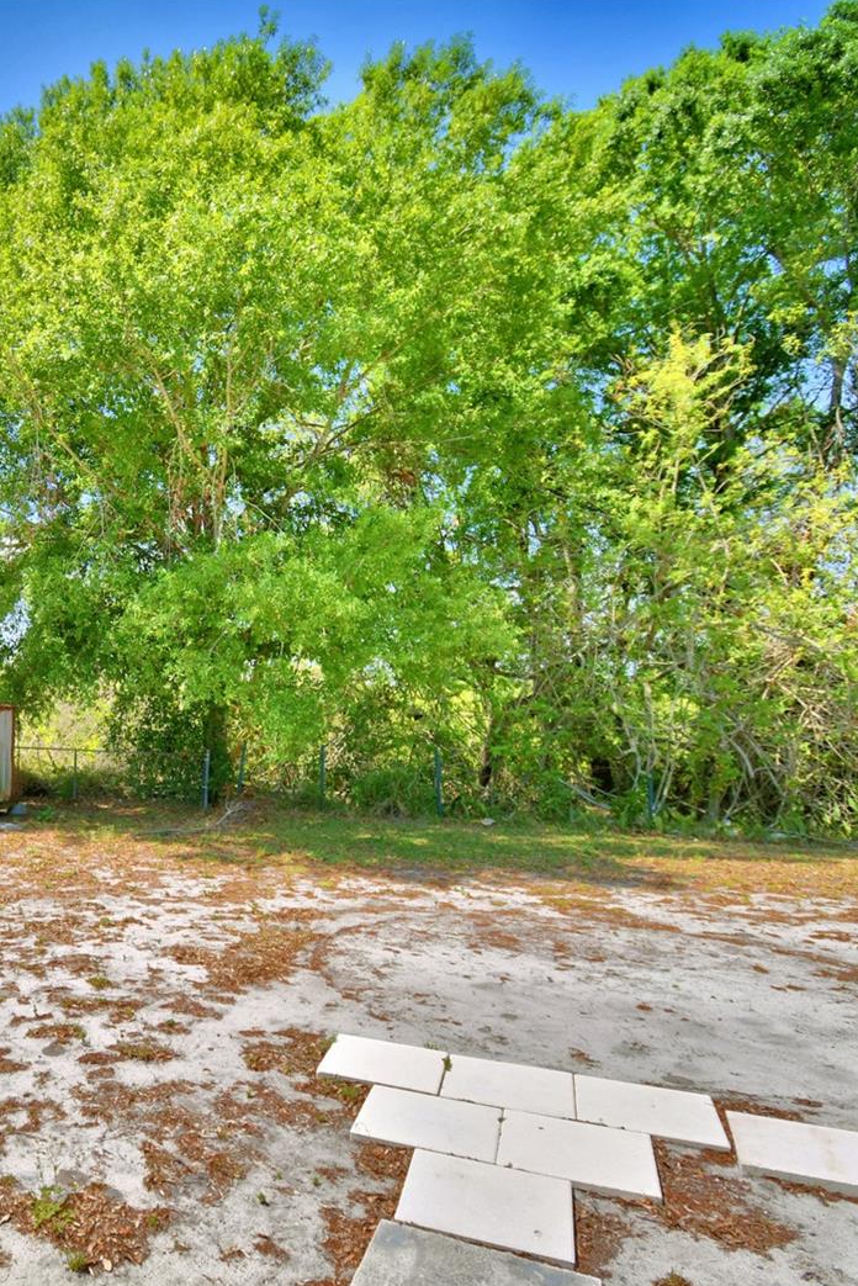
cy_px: 652
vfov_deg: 76.1
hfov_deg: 49.6
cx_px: 99
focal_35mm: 23
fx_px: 822
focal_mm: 10
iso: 100
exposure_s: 1/1000
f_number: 4.5
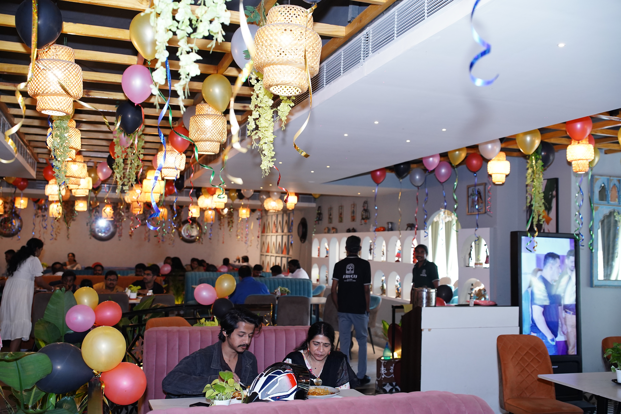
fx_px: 604
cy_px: 207
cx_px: 310
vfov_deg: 37.9
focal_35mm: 35
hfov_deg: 54.4
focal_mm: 35
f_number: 4
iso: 2500
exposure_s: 1/125
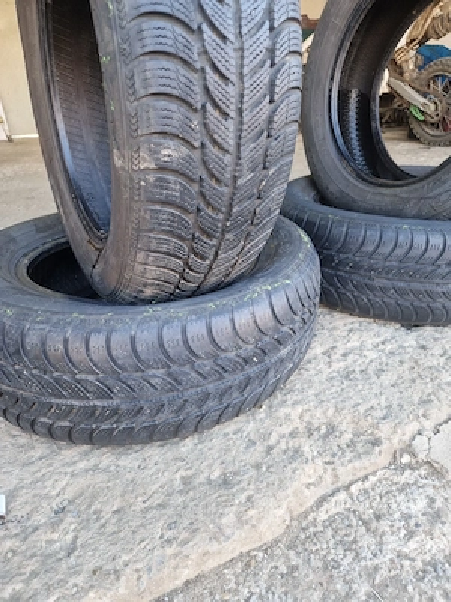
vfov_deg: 73.9
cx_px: 226
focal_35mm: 23
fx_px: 400
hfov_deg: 58.9
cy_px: 301
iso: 50
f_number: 1.8
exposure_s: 1/130
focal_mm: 5.4
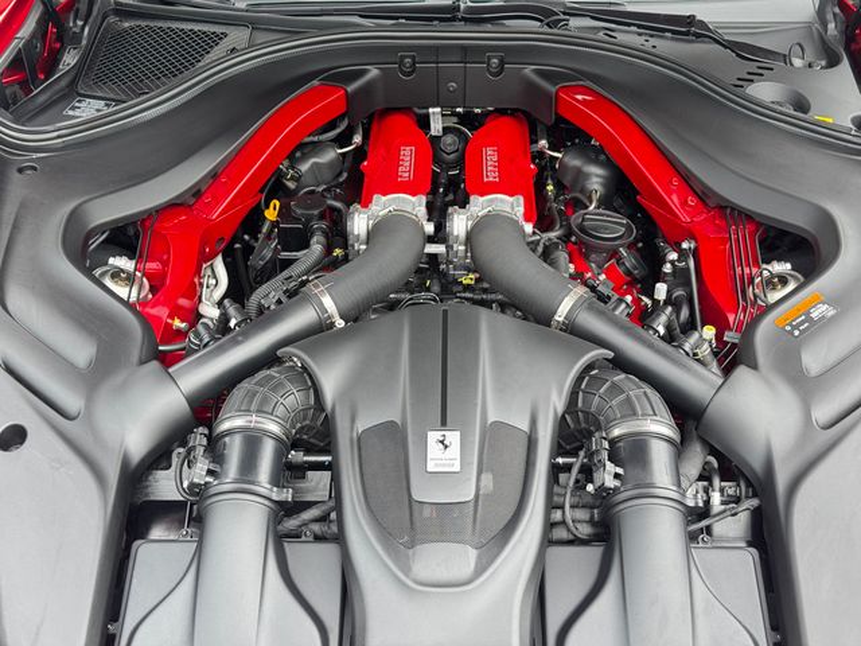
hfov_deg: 39.7
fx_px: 1194
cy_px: 323
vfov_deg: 30.3
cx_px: 430
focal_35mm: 48
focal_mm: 6.76
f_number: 1.78
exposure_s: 1/75
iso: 100
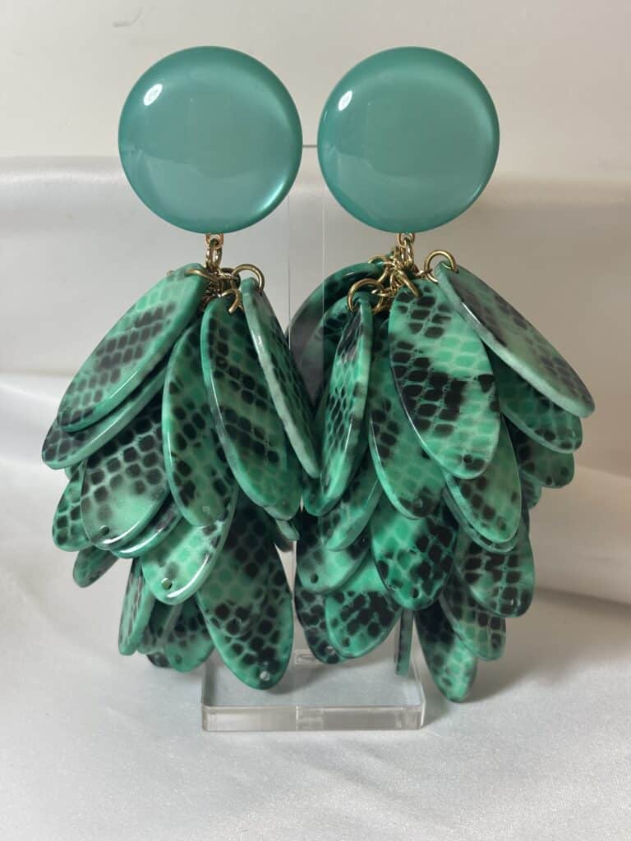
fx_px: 1264
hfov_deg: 28.0
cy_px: 420
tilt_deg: -19.6
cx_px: 316
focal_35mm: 52
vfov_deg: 36.8
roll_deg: -1.4
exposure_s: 1/100
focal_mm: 5.96
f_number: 1.6
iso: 40
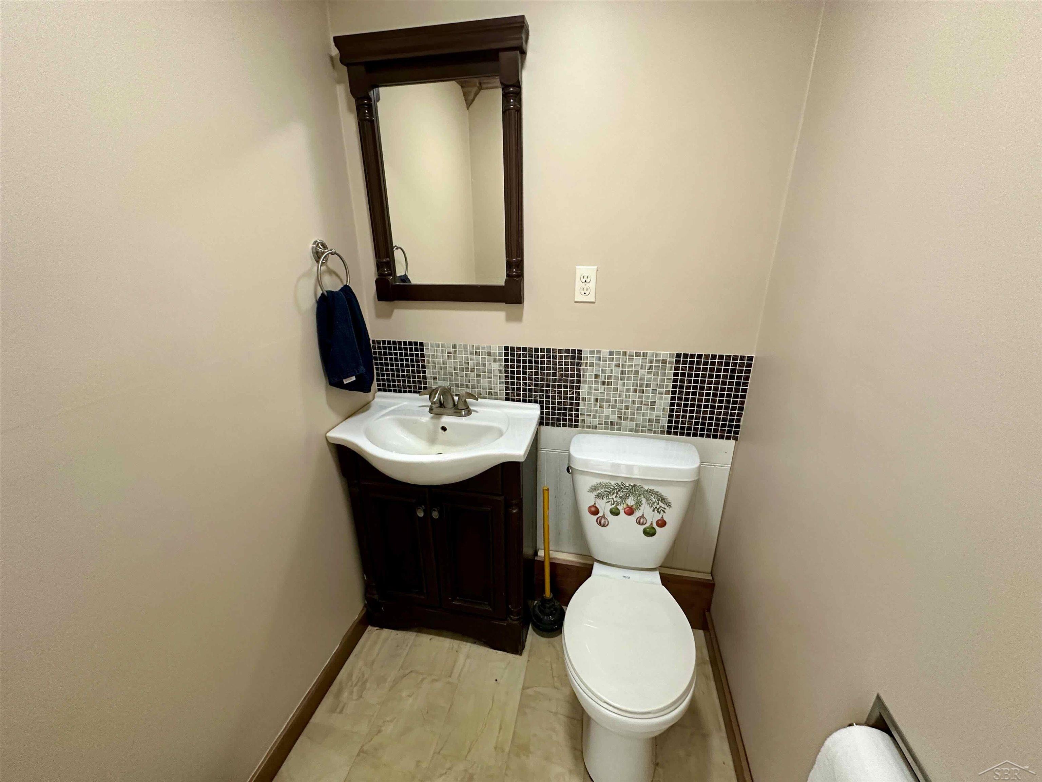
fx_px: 421
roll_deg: +0.1
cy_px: 391
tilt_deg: -19.8
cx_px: 521
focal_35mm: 14
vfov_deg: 85.7
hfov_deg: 102.1
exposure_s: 1/60
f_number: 2.2
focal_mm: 2.22
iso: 640
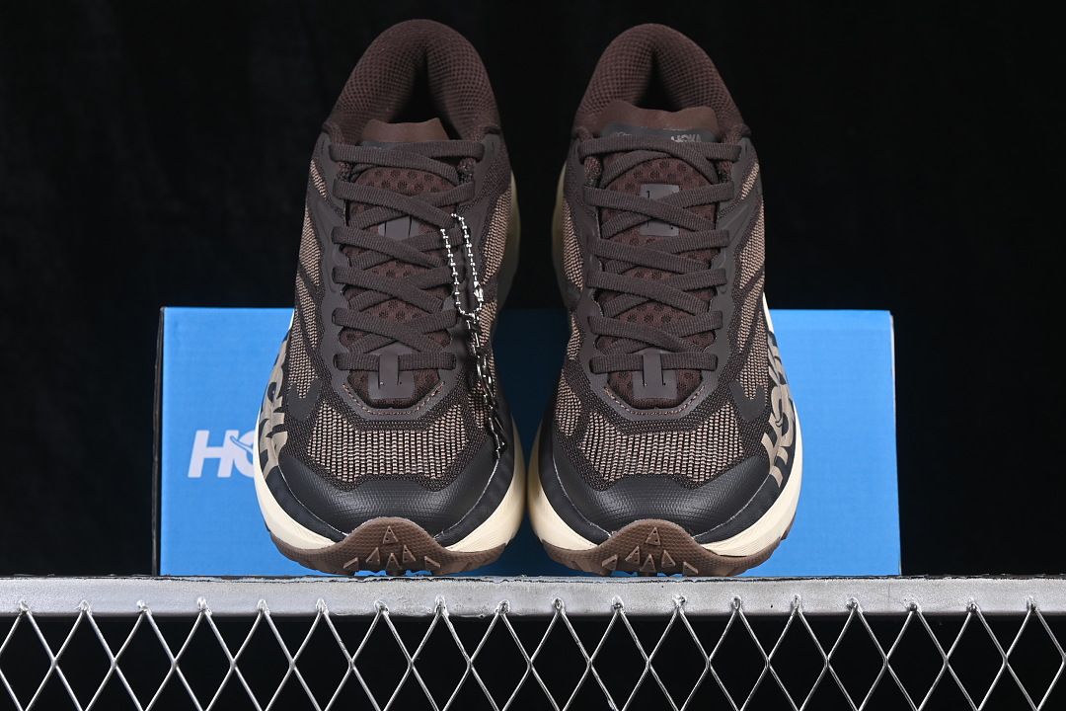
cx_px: 533
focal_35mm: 75
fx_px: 2221
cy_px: 356
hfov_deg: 27.0
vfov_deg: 18.2
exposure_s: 1/60
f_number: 7.1
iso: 160
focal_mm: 50
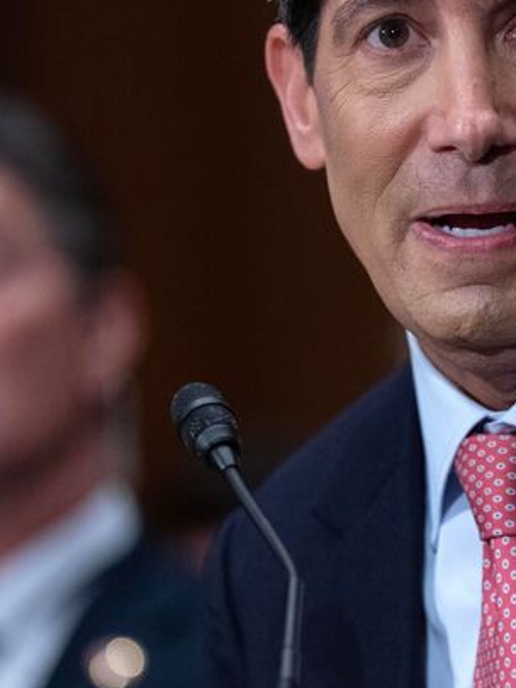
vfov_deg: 4.7
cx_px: 504
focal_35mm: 419
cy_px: 217
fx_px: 8323
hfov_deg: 3.5
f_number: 2.8
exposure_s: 1/500
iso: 3200
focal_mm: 180
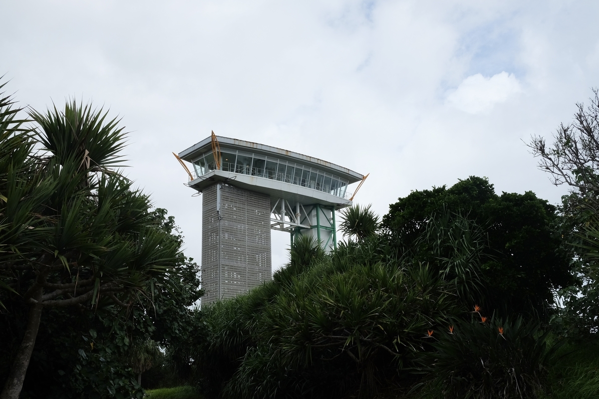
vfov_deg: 40.0
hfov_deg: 57.2
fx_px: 549
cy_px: 200
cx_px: 300
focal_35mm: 33
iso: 400
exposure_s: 1/450
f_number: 11
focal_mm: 22.3
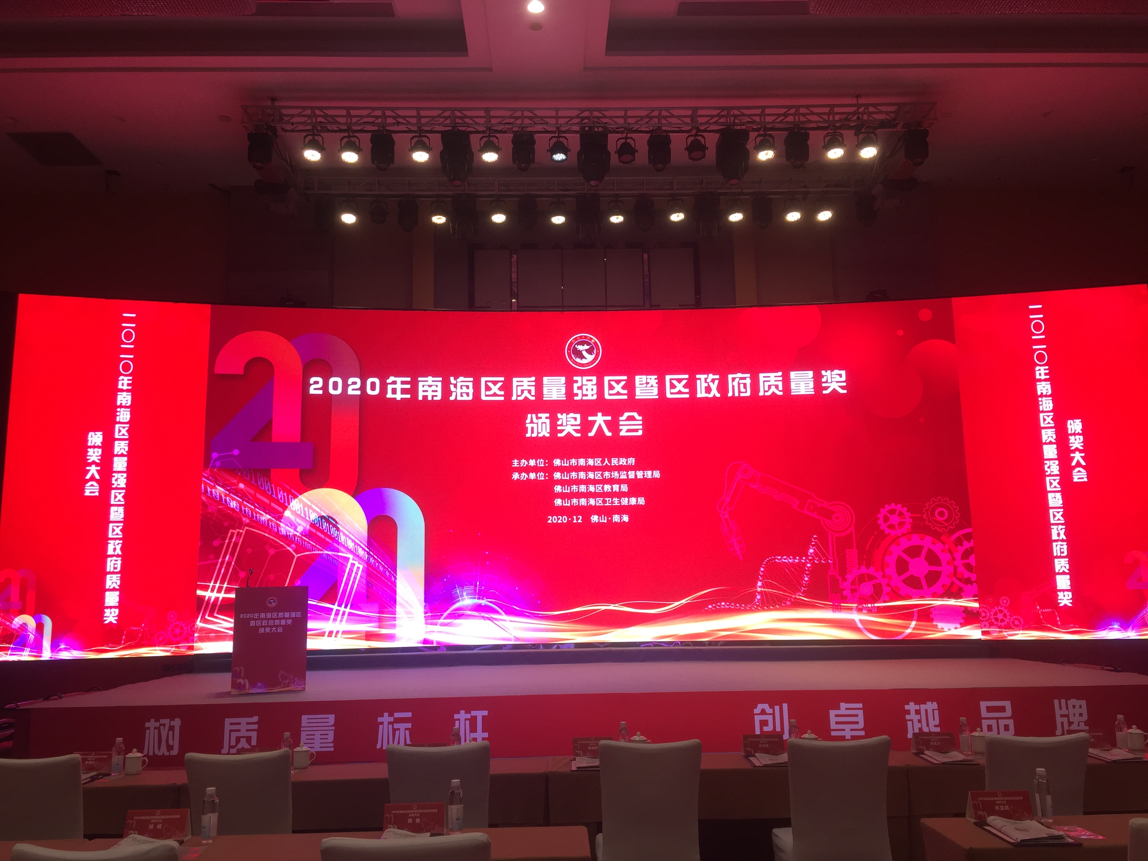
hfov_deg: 61.7
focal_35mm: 29
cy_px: 430
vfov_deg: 48.2
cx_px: 574
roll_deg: -1.1
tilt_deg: +9.4
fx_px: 962
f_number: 2.2
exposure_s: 1/50
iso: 40
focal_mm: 4.15
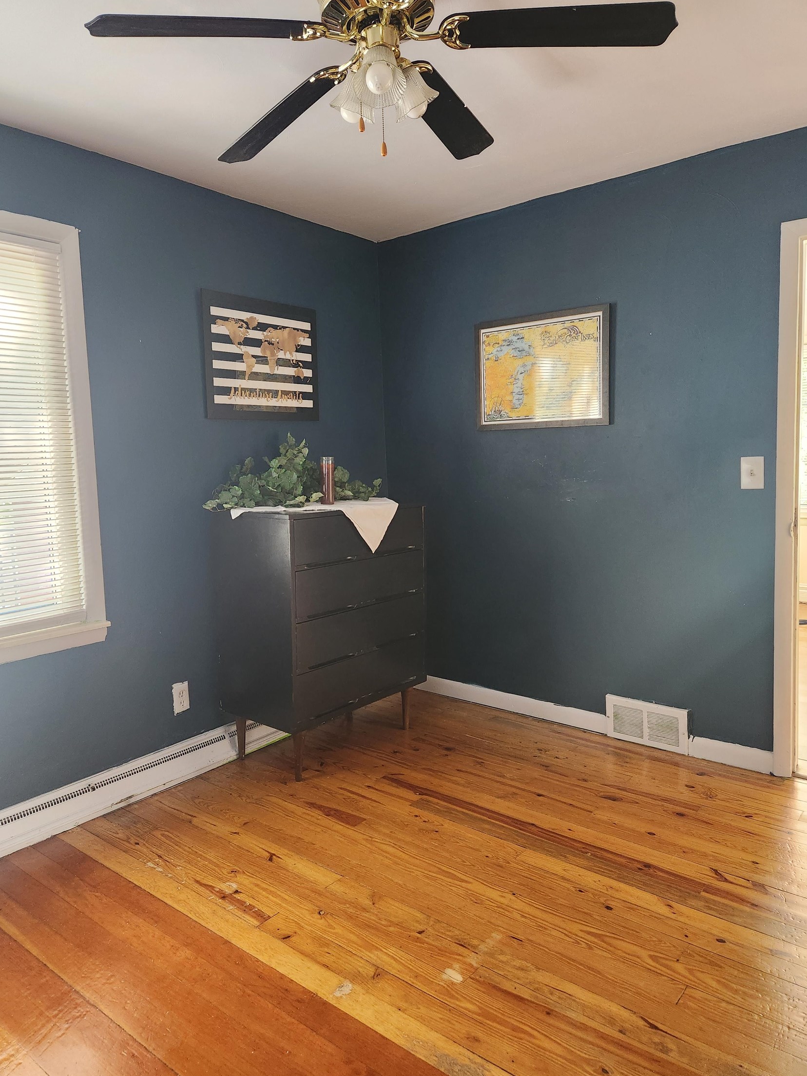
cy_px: 521
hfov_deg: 56.8
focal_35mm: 24
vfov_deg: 71.6
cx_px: 390
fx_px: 746
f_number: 1.8
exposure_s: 1/120
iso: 500
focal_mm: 5.4
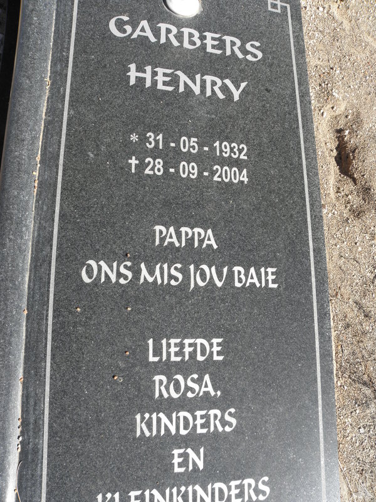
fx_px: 377
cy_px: 251
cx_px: 188
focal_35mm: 26
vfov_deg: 67.3
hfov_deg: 53.1
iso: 64
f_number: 5.6
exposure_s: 1/200
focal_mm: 4.6
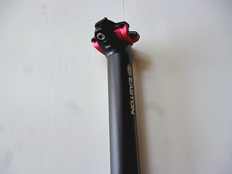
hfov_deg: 63.4
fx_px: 188
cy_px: 87
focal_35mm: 28
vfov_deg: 49.7
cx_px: 116
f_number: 3.1
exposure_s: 1/60
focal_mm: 5
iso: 160
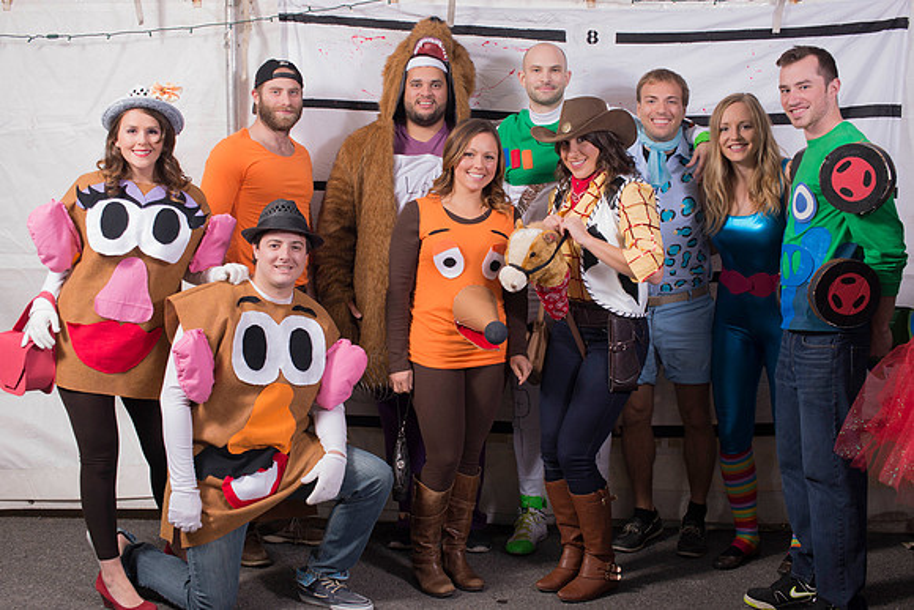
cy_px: 305
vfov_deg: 27.0
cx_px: 457
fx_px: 1270
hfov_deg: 39.6
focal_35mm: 50
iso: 640
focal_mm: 50
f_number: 9
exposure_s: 1/125
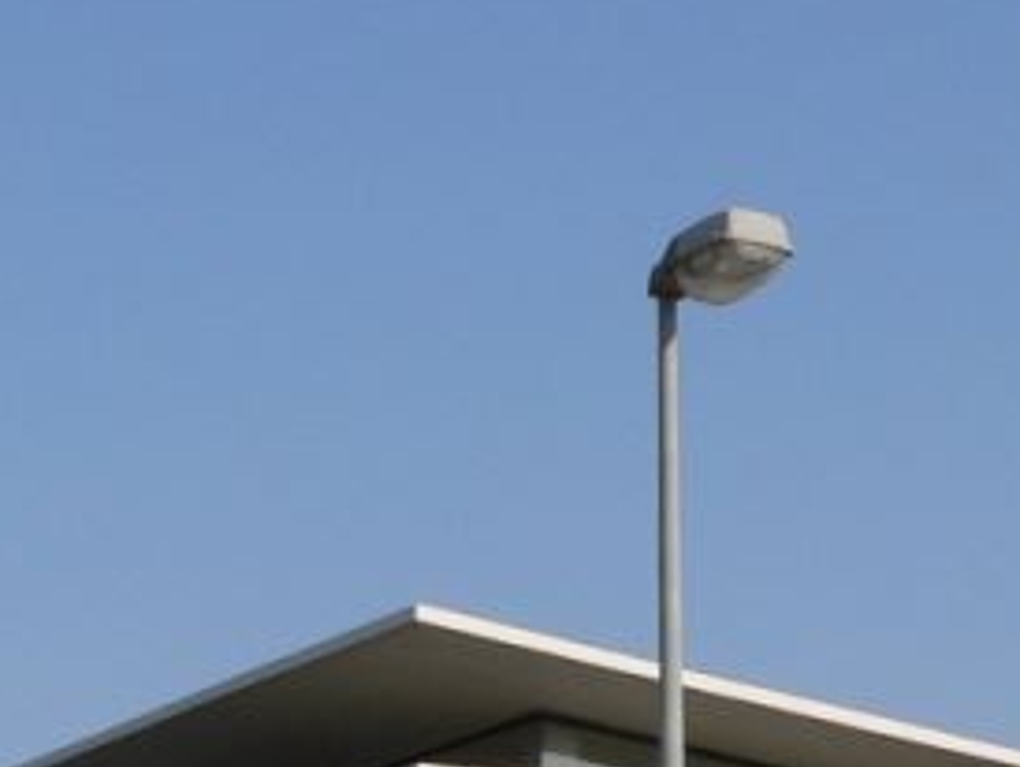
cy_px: 1225
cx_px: 946
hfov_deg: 12.8
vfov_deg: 9.4
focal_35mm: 153
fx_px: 4512
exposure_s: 1/500
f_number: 5.2
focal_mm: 6.8
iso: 80
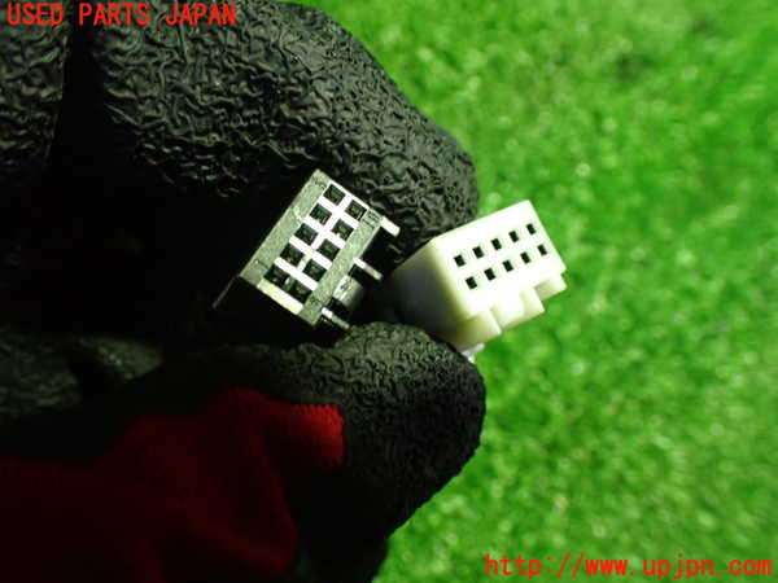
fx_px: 674
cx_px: 389
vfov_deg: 46.8
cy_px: 292
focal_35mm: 30
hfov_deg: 60.0
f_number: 2.3
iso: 800
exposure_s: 1/80
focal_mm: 5.4
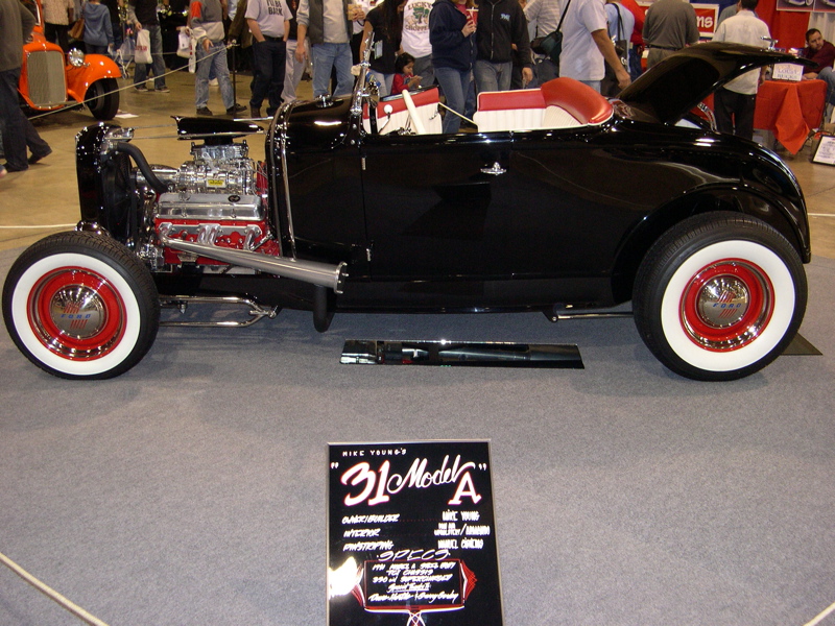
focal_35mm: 38
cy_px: 313
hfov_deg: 49.0
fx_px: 917
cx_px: 418
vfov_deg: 37.7
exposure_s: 1/60
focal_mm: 8
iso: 252
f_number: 2.8
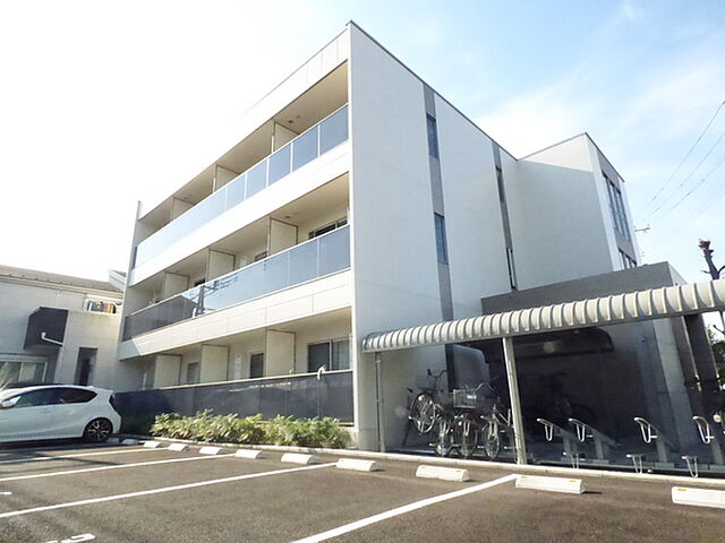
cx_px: 362
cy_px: 272
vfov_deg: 66.0
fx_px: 419
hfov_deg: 81.7
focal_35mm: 20
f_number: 8
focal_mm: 3.58
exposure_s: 1/2000
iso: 3200
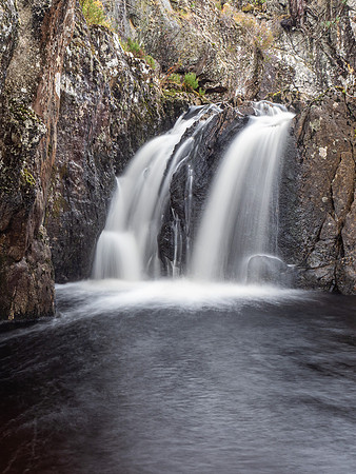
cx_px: 113
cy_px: 237
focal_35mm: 53
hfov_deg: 27.2
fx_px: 731
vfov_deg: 35.9
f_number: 7.1
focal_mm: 20
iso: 200
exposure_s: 3.2
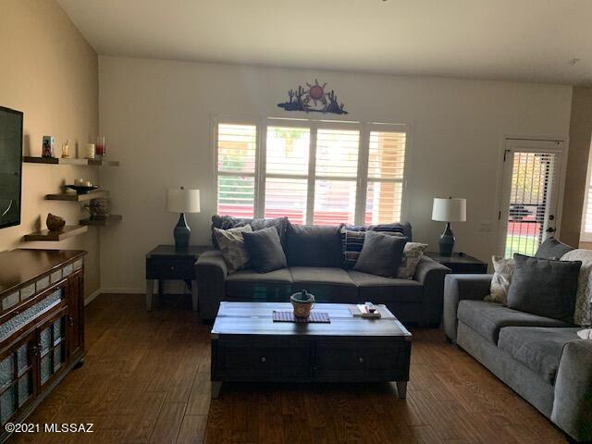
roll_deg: -3.3
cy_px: 222
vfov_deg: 53.1
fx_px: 445
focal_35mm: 26
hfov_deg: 67.3
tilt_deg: -6.0
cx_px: 296
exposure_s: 1/60
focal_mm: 4.25
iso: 320
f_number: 1.8
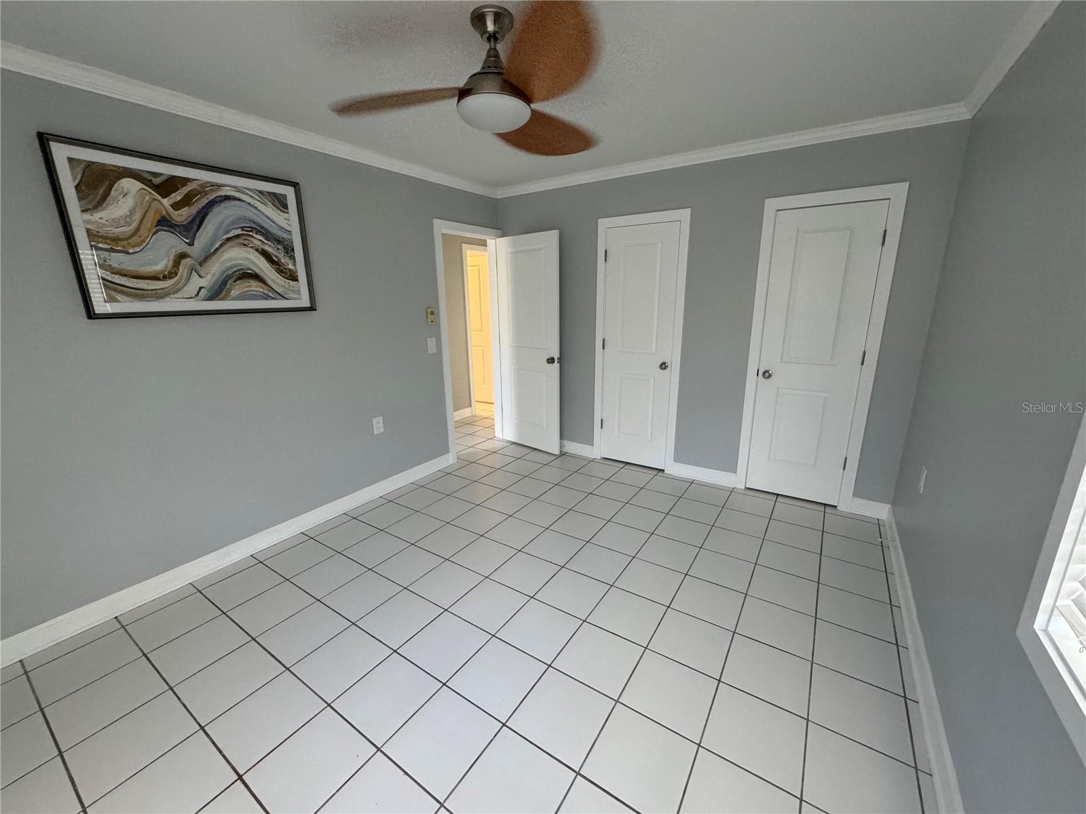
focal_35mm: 14
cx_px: 543
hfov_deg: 102.1
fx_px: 439
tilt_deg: -13.9
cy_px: 407
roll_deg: +1.1
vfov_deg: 85.7
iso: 320
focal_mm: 2.22
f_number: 2.2
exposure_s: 1/120
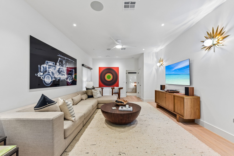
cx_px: 117
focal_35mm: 14
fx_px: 91
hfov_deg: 104.3
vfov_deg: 81.2
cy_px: 78
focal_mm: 14
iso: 450
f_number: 8
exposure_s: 1/15
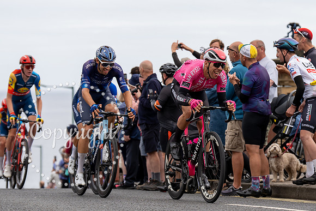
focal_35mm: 175
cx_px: 203
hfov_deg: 11.7
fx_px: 1538
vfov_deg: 7.8
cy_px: 86
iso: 320
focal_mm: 119
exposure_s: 1/1000
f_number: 3.5
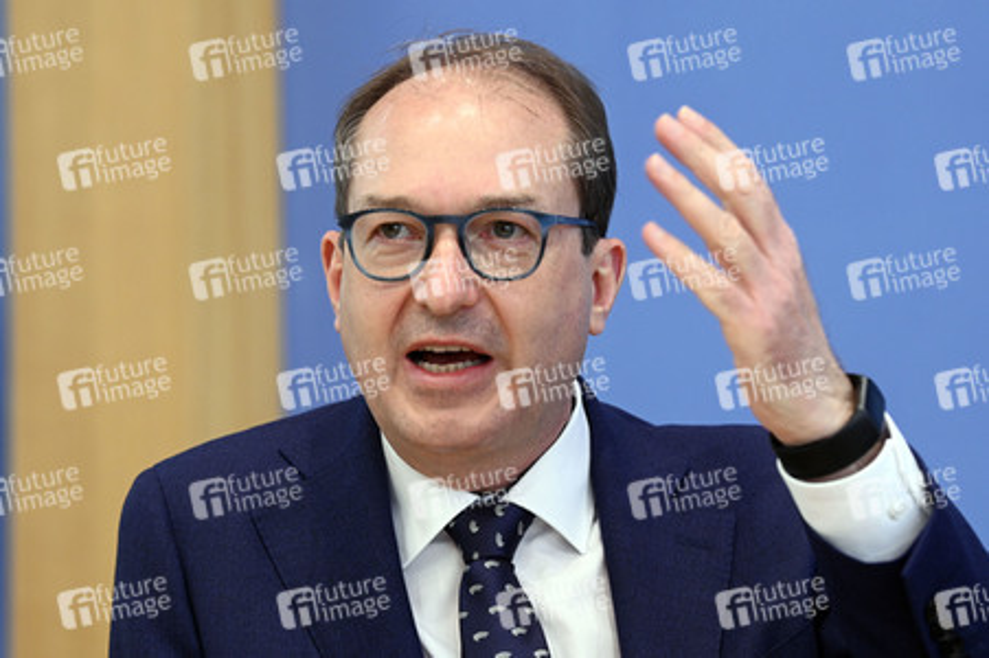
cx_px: 494
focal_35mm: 170
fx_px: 4667
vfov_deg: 8.1
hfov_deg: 12.1
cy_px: 329
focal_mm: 170
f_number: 5.6
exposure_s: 1/400
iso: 2500
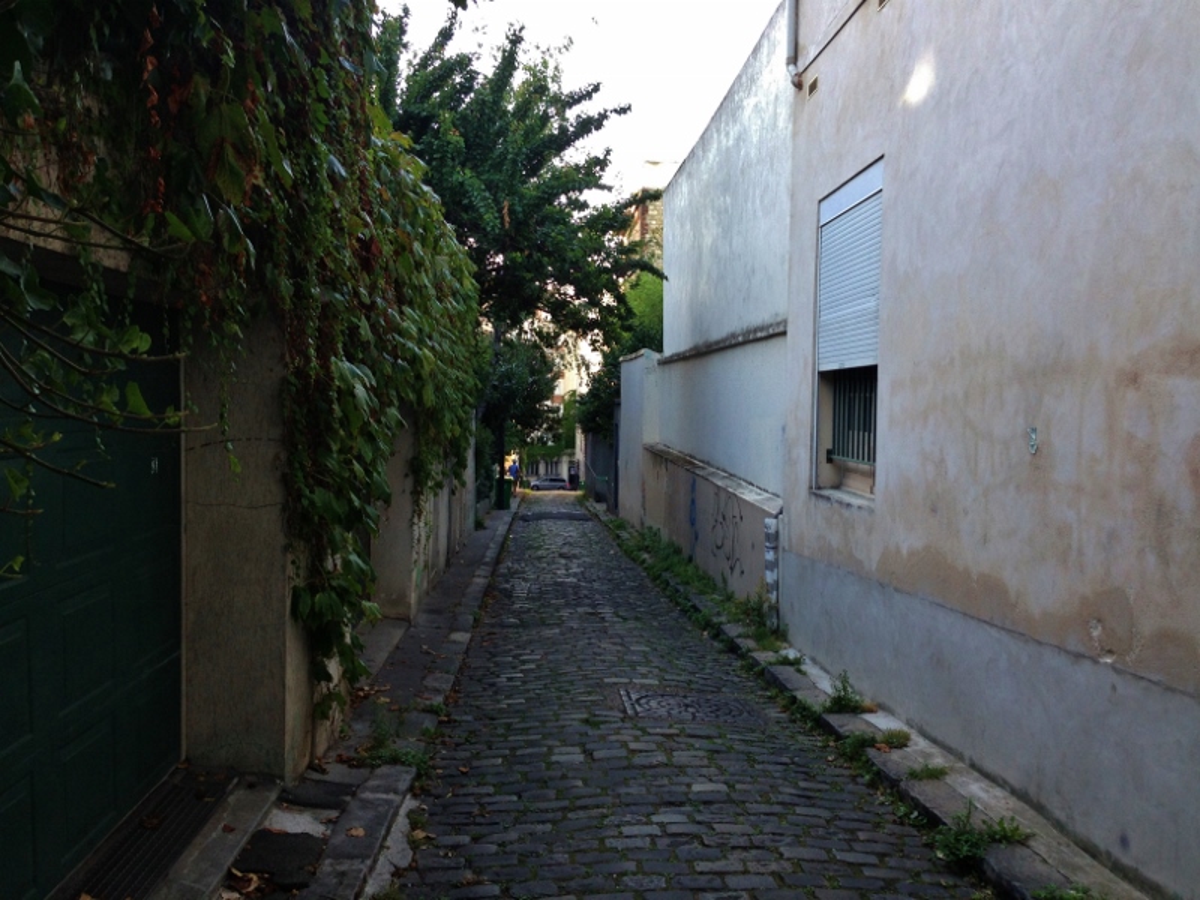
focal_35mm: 33
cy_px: 450
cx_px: 600
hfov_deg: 55.4
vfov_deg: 42.9
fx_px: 1144
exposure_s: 1/120
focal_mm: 4.13
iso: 80
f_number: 2.4
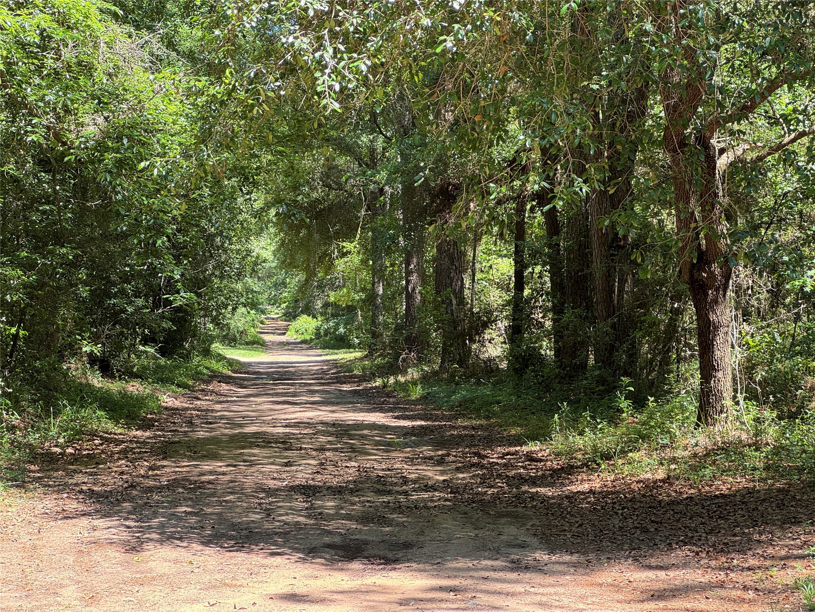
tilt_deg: -3.0
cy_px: 306
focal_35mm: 77
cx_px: 408
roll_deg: -1.2
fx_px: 1813
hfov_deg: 25.3
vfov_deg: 19.1
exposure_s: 1/99
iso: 50
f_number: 2.8
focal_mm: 9
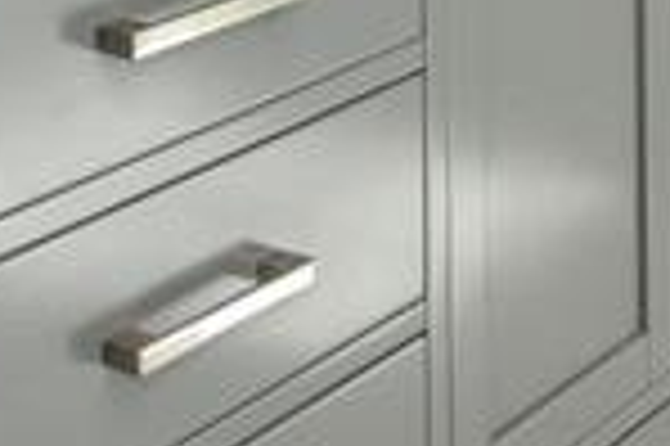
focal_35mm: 117
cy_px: -574
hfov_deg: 17.2
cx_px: 652
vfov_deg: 10.3
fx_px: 2175
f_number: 5.6
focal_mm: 17
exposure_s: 1/125
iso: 360
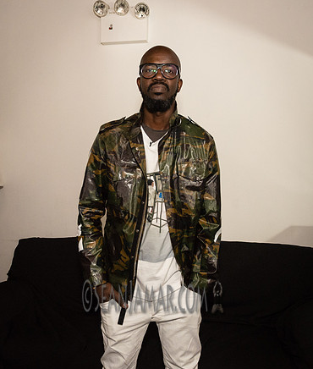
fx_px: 380
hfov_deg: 44.8
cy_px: 190
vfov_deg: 51.8
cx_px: 155
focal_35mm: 34
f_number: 4
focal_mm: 24
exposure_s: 1/640
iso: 4000
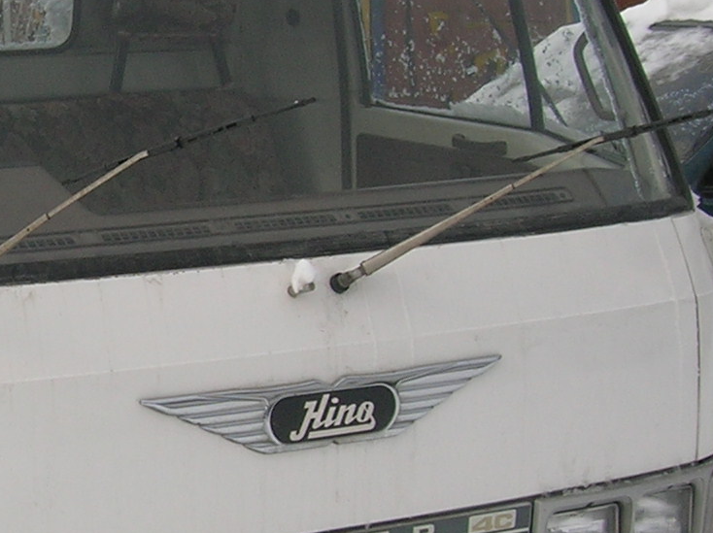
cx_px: -109
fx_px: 2181
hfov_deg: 17.8
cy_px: 313
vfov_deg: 13.9
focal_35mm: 106
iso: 50
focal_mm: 5.7
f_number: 4.9
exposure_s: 1/267
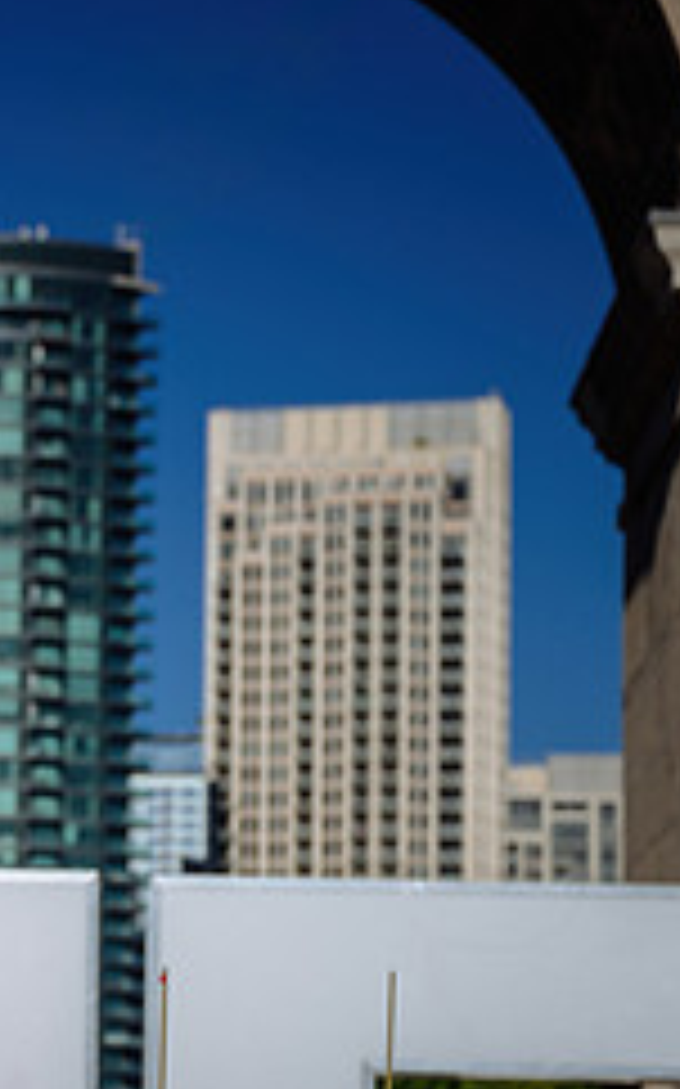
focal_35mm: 151
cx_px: -554
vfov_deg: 13.8
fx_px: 4483
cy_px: 799
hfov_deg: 8.3
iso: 64
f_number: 3.5
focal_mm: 59
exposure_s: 1/1000
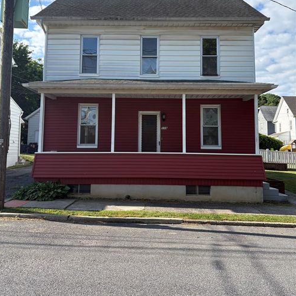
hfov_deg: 52.5
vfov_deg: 52.2
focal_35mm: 31
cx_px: 147
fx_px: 300
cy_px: 121
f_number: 1.6
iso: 50
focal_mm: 5.96
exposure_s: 1/2012
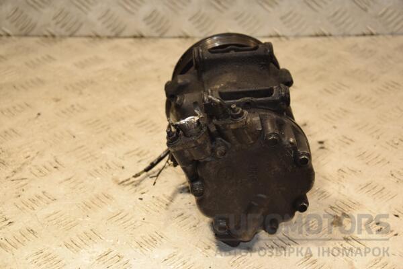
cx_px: 202
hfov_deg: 23.4
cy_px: 134
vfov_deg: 15.7
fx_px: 974
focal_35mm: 87
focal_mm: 58
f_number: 5.3
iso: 800
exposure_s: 1/200
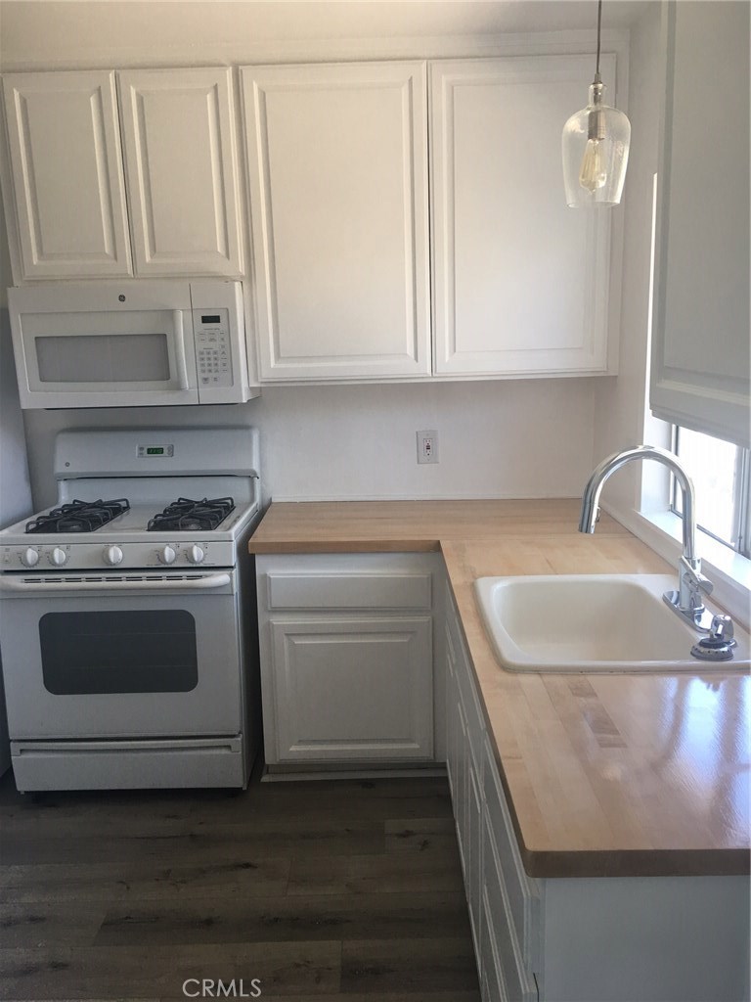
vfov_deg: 61.7
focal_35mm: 29
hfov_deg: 48.2
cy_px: 501
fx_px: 839
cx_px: 376
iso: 25
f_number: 2.2
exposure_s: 1/40
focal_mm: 4.15
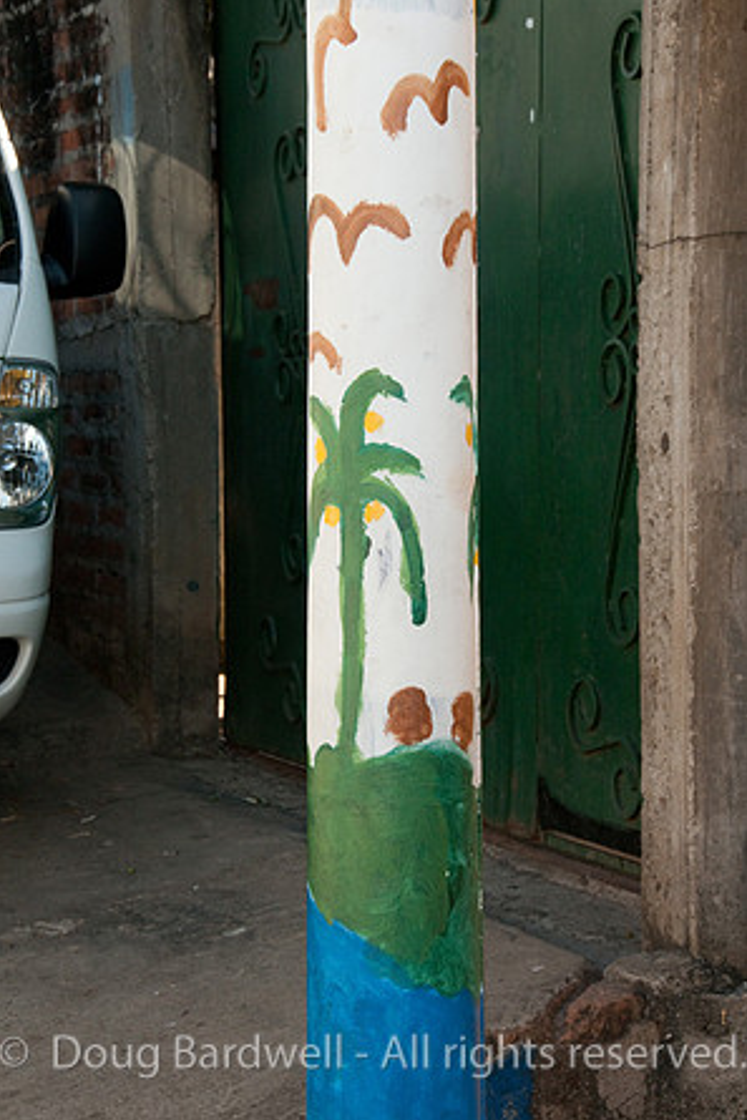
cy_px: 559
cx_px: 374
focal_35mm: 94
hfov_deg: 14.6
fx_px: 2923
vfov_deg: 21.7
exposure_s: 1/200
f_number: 11
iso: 800
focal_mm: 62
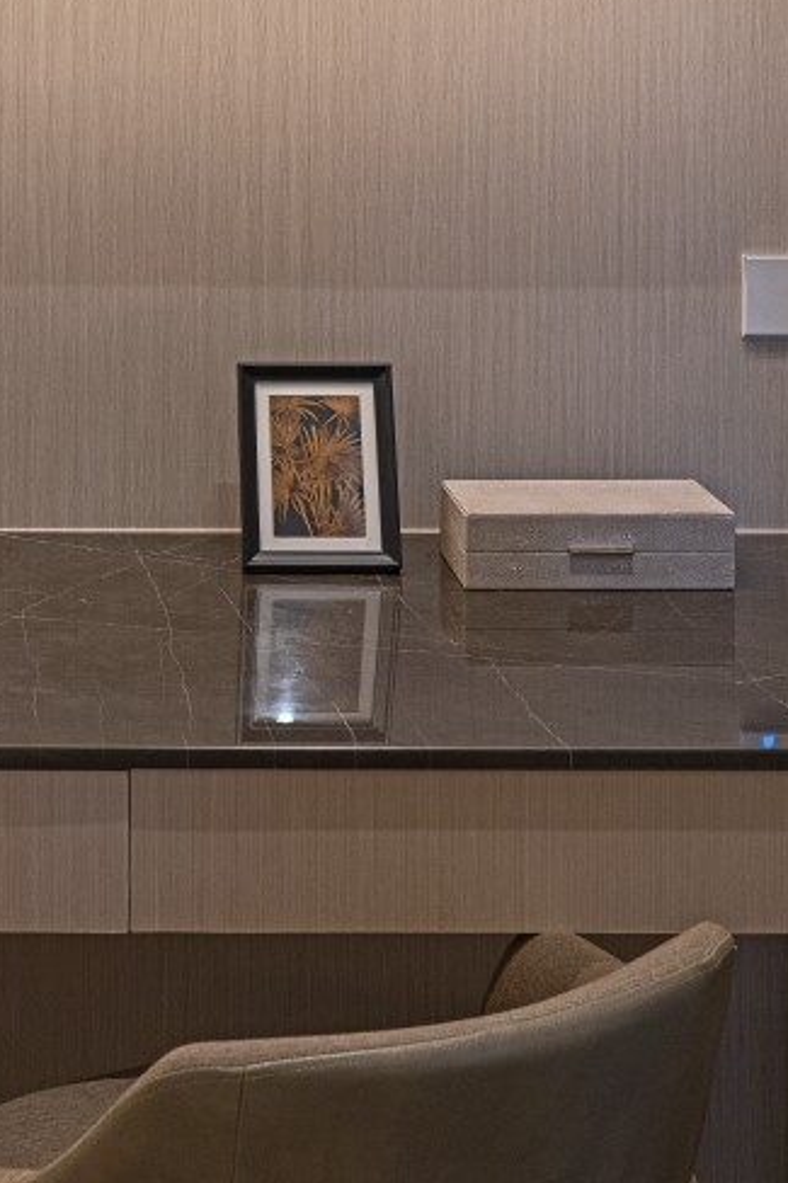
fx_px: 2037
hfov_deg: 21.2
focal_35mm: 62
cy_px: 90
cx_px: 2
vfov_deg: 30.8
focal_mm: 28
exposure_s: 1/60
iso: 640
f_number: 7.1
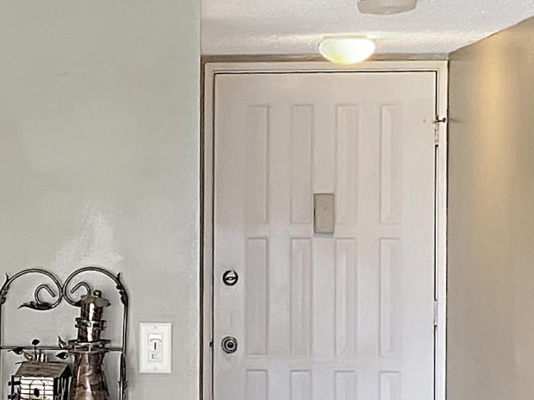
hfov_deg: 15.1
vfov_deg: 11.6
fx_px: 1943
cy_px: 418
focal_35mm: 126
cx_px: -123
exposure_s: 1/60
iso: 80
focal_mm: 4.25
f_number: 1.8
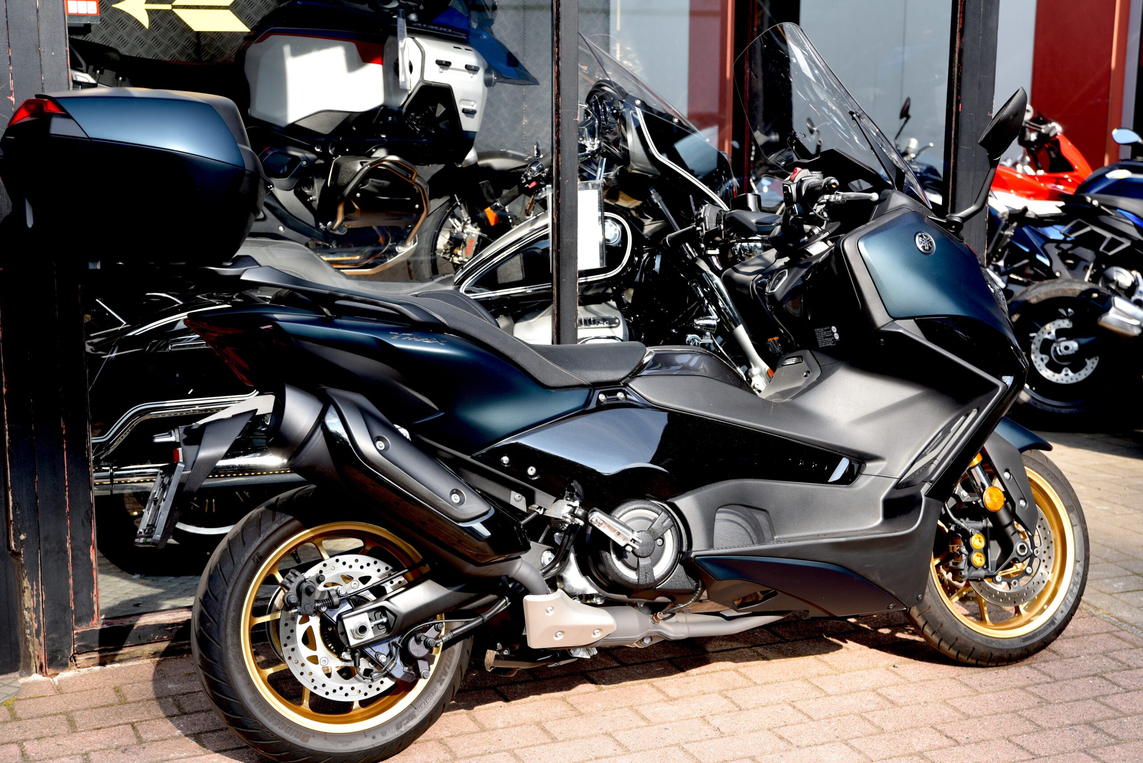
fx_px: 1747
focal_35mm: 55
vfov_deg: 24.6
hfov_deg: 36.2
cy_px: 382
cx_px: 572
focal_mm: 55
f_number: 5.6
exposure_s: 1/125
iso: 100
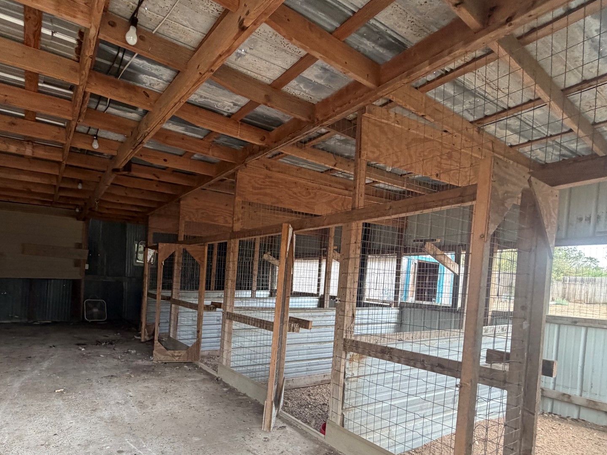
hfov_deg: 80.6
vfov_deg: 64.8
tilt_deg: -1.9
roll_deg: -2.9
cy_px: 291
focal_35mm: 20
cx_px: 236
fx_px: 351
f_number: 2.2
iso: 320
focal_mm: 2.22
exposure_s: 1/95
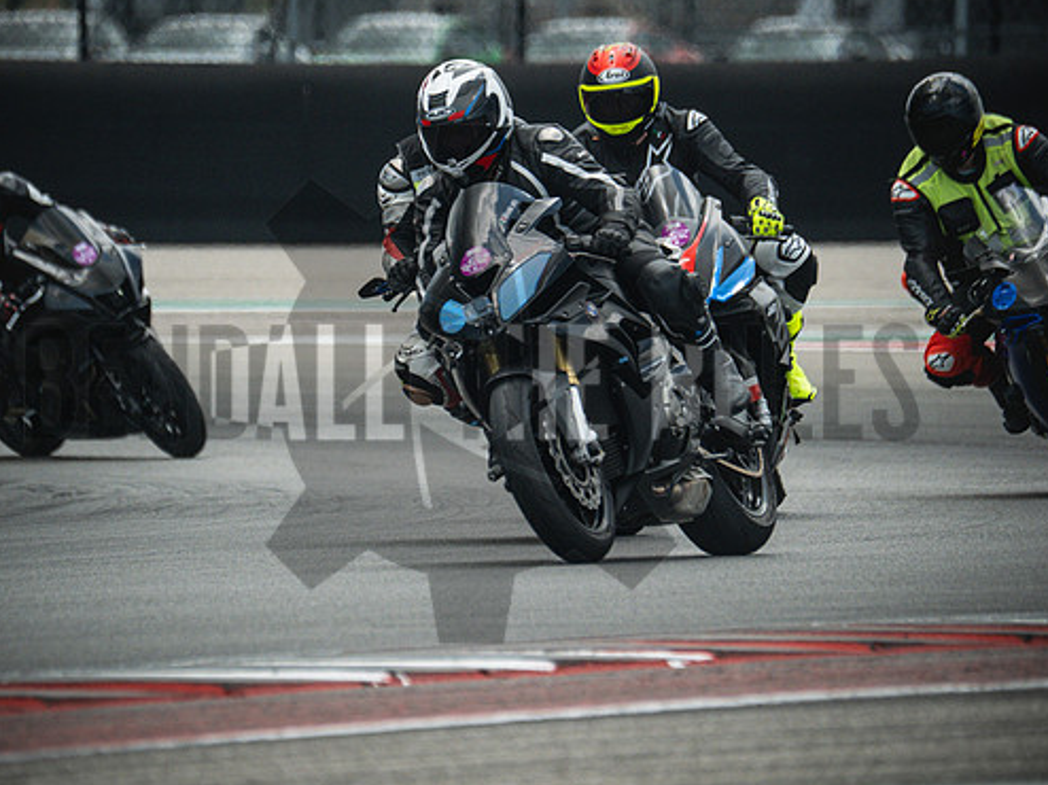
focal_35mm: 678
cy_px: 385
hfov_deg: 2.9
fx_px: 20516
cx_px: 471
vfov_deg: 2.2
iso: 1600
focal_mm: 400
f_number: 5.6
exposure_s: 1/1600
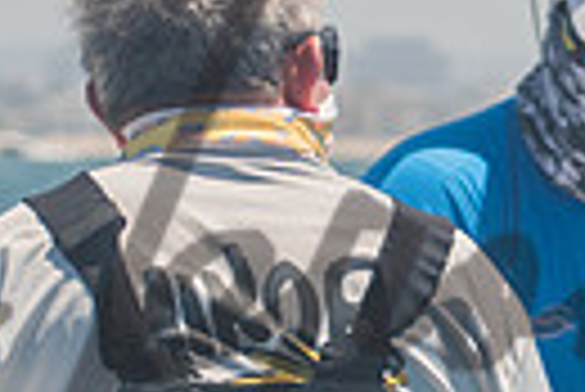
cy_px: 257
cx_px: 468
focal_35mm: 497
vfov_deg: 2.8
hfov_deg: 4.1
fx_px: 8085
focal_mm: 70
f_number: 4.5
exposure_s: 1/400
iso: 140
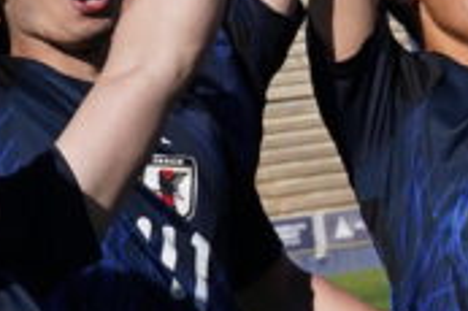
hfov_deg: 10.9
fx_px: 2156
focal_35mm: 166
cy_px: -137
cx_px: 1039
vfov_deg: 8.1
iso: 500
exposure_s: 1/5000
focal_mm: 28
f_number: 4.5
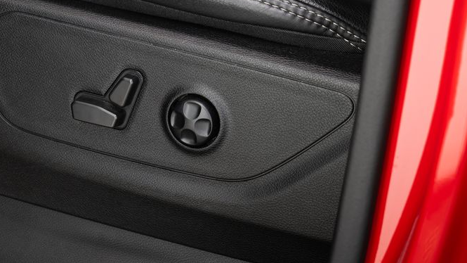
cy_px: 69
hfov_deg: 21.0
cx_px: 130
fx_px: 1251
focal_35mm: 101
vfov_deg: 12.0
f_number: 5.4
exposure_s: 1/50
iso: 160
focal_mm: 53
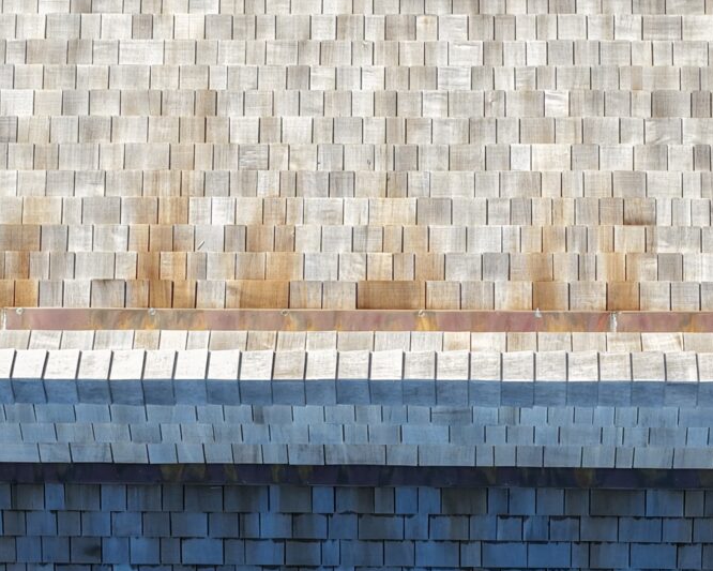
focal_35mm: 101
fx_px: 2132
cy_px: 416
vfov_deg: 15.2
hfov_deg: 18.9
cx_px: 479
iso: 250
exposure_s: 1/800
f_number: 2.8
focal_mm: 14.45
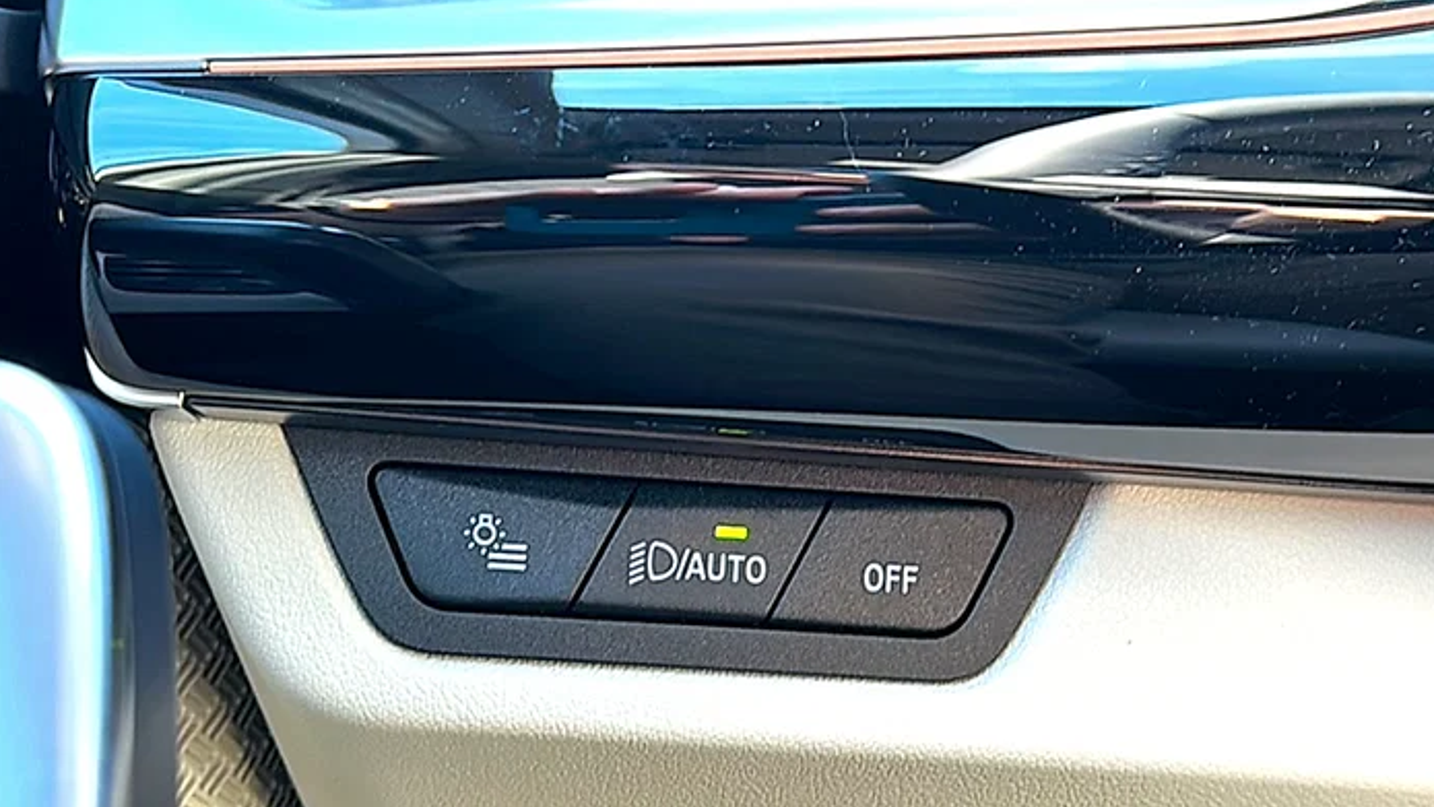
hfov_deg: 45.5
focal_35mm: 45
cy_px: 459
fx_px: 1711
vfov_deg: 26.5
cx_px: 716
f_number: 1.78
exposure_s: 1/63
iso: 80
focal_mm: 6.86
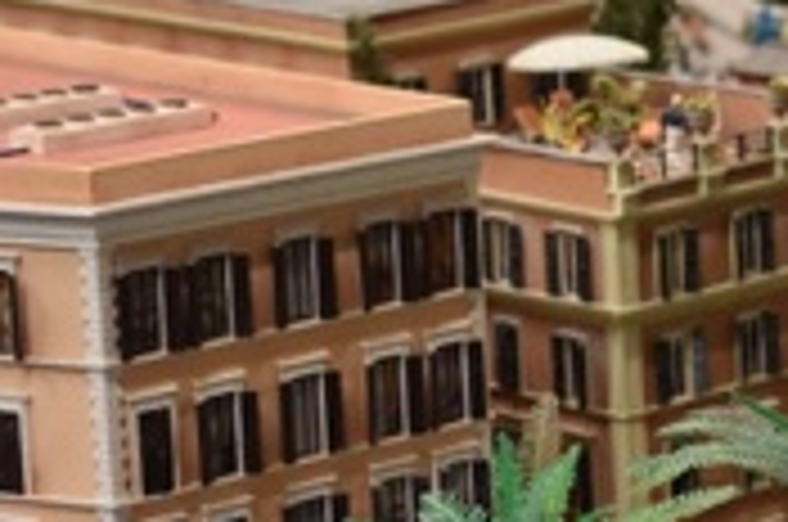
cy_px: 333
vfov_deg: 7.3
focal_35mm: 188
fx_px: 4108
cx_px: 675
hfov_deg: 10.9
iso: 500
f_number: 4.8
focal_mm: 38
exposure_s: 1/60
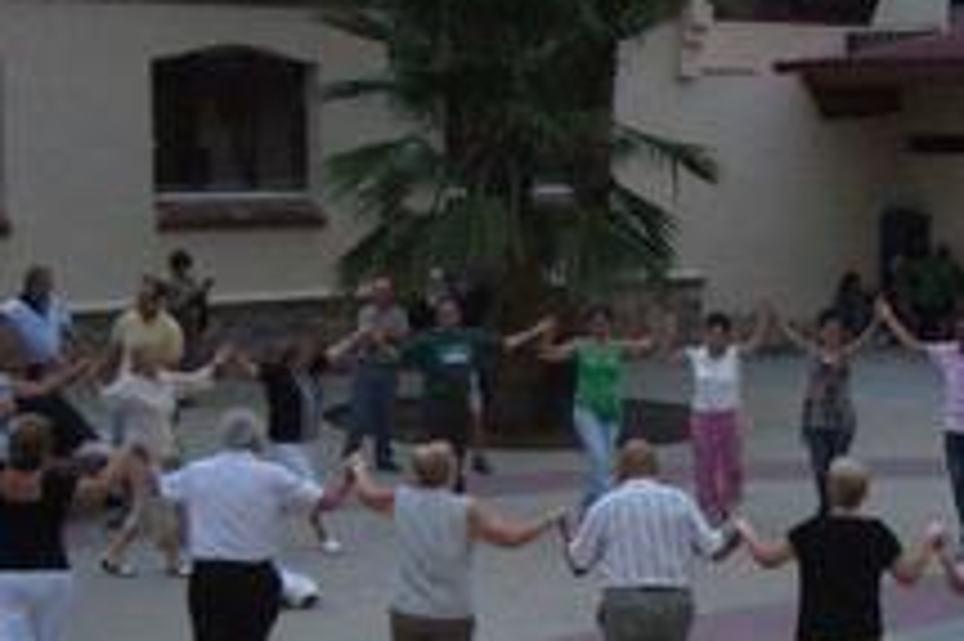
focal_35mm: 87
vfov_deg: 15.7
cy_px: 426
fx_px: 2328
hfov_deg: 23.2
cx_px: 717
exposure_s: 1/60
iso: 400
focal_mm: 7.5
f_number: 3.2
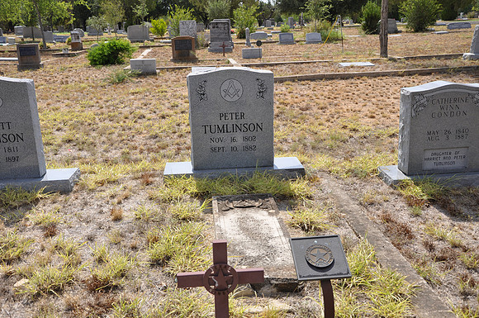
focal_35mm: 38
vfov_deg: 35.4
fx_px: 498
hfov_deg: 51.3
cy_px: 159
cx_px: 240
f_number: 7.1
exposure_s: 1/200
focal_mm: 25
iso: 200
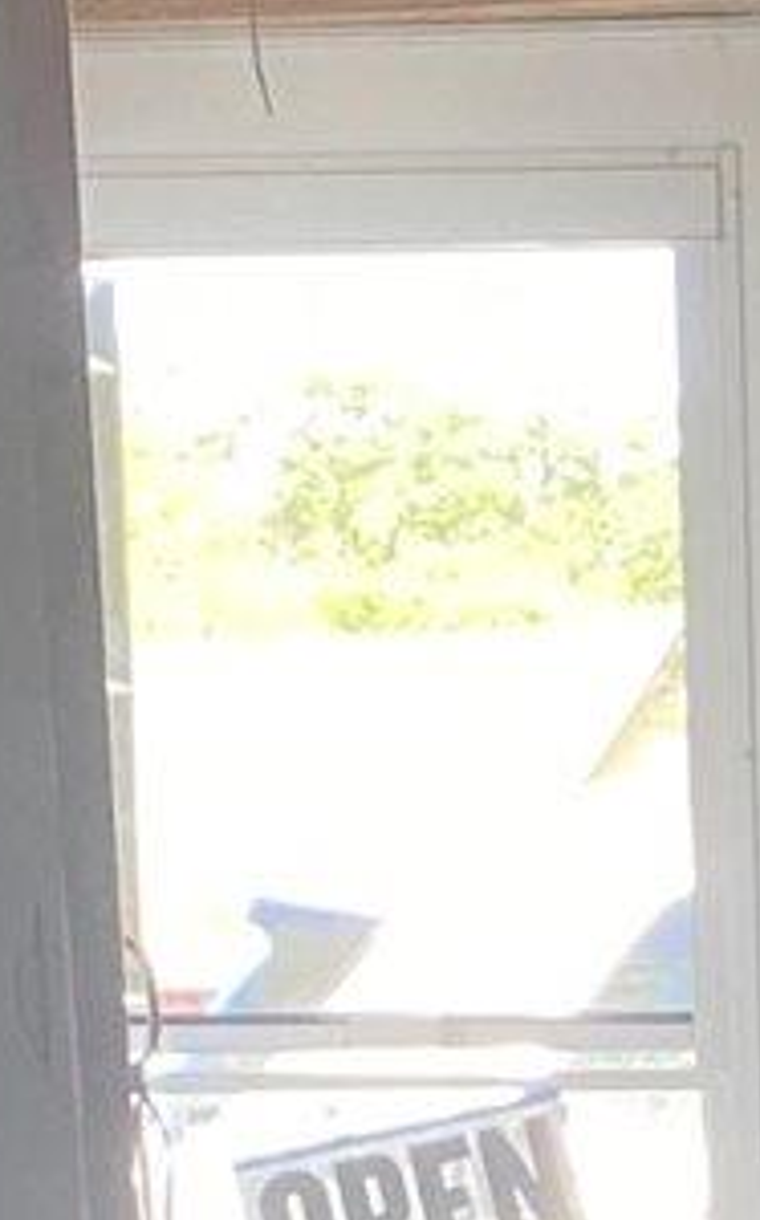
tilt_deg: -8.6
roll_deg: +0.4
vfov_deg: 9.4
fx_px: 7039
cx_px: 1175
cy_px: 2172
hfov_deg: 6.1
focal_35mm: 212
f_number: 1.8
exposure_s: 1/108
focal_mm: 4.25
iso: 125
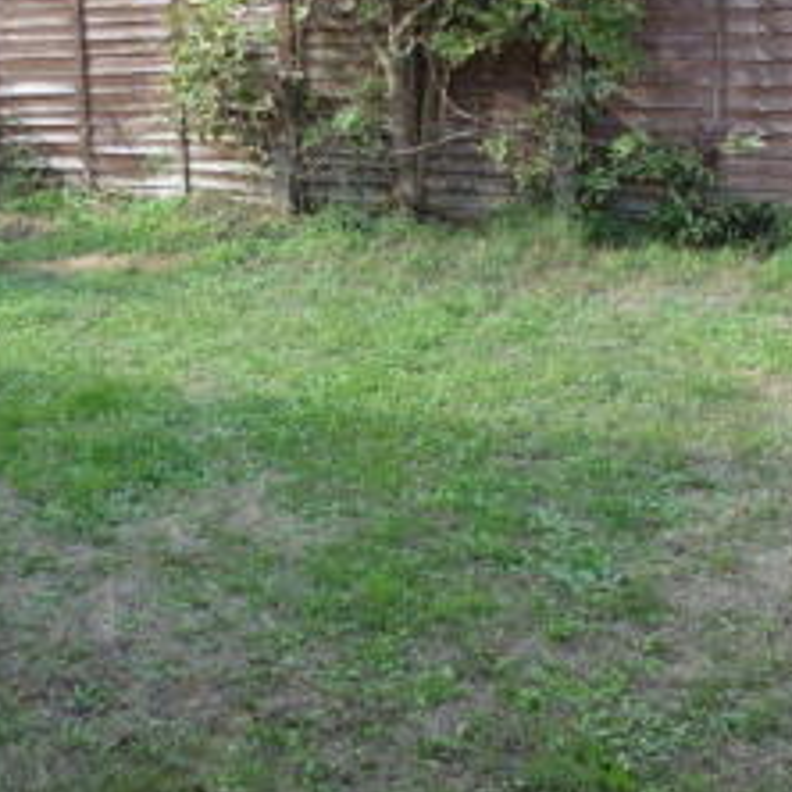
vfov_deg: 33.1
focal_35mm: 51
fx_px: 1320
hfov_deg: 33.1
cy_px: 269
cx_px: 259
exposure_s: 1/320
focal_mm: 4
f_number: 3
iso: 100
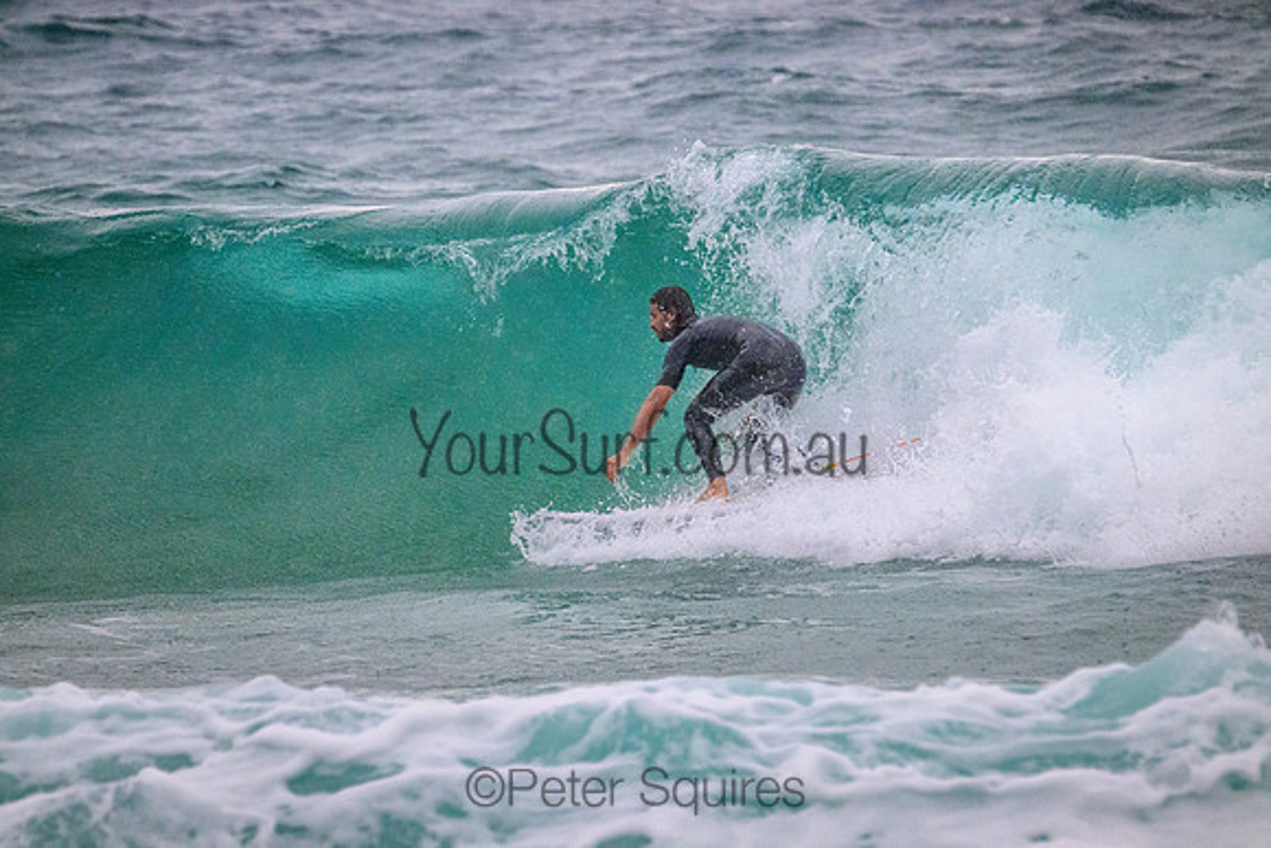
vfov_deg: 2.3
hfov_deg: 3.4
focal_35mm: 600
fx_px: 21187
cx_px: 636
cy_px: 424
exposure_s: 1/2000
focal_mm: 600
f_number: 11
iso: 7200
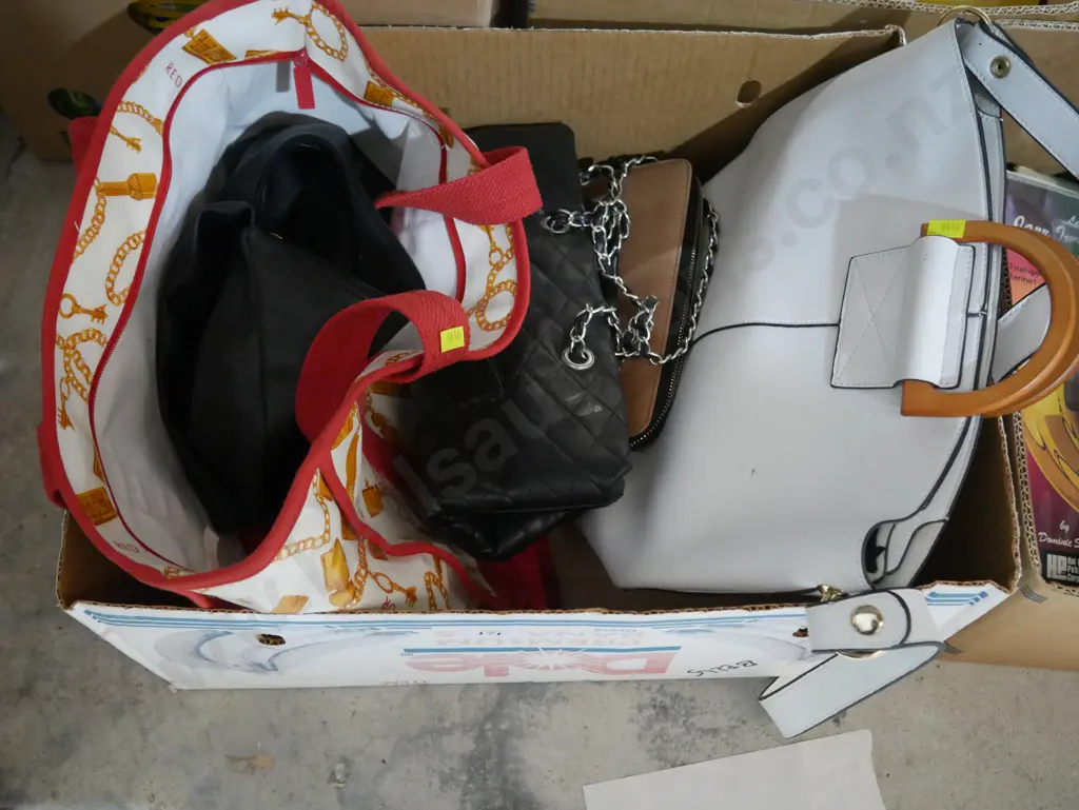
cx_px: 540
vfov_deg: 41.8
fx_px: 1060
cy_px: 405
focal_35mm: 34
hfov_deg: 53.9
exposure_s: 1/50
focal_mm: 17
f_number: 4
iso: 3200
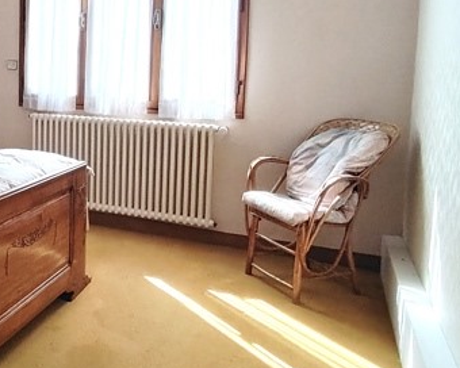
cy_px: 120
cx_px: 34
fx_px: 531
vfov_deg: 37.8
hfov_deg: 42.4
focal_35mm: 39
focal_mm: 1.42
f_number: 2.2
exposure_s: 1/172
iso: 100
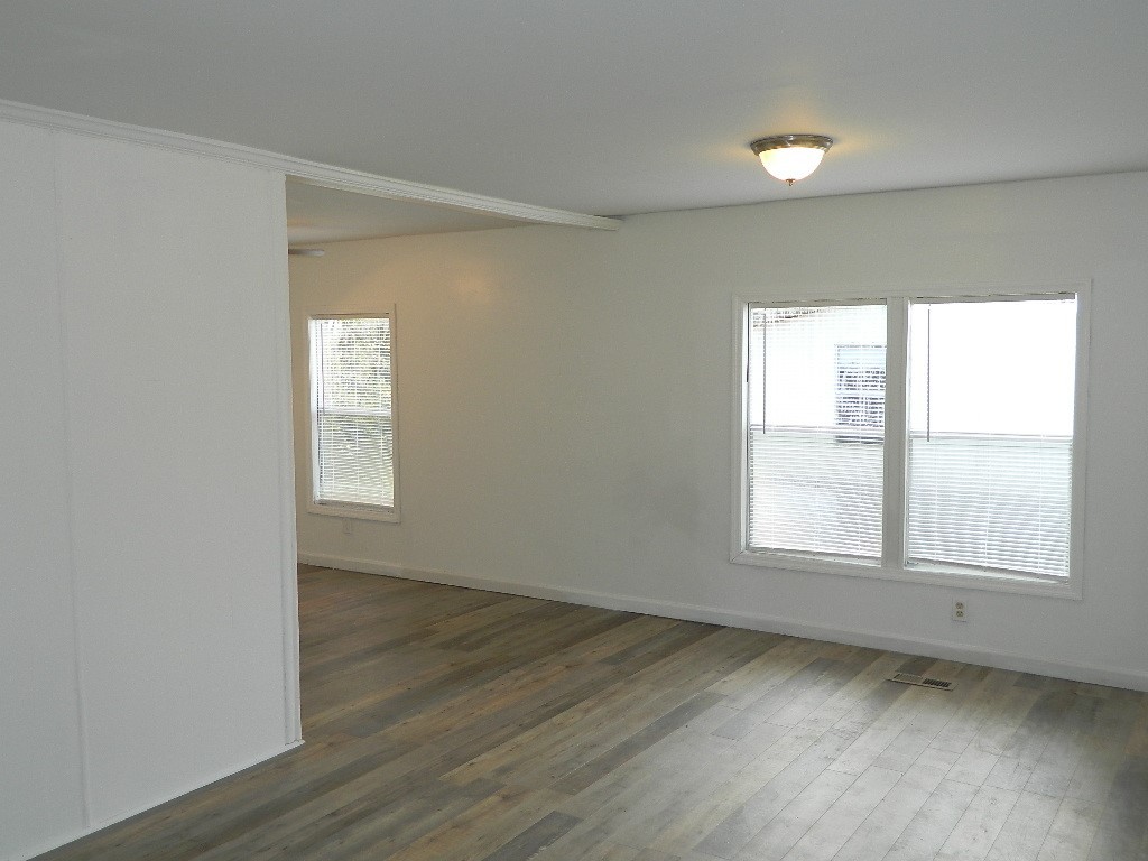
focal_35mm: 31
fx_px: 1028
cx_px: 574
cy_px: 430
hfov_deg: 58.4
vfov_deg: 45.4
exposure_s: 1/40
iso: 80
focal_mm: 5.6
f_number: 3.2
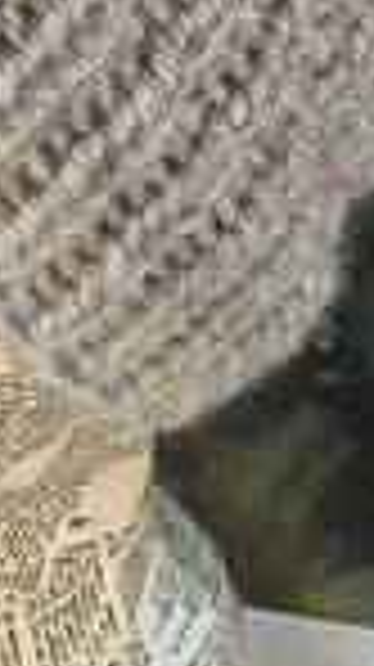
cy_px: -54
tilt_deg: -21.4
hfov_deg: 8.7
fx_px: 2421
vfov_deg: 15.3
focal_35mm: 137
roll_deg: +0.1
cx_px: -108
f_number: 2.2
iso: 32
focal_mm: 4.15
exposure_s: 1/129
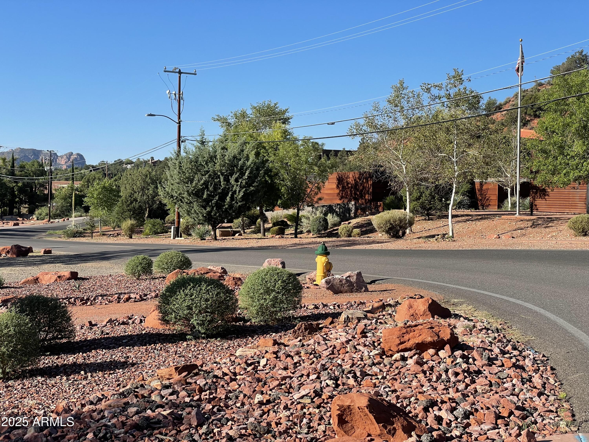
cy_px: 221
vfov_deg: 28.0
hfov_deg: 36.8
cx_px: 294
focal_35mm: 52
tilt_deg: -1.1
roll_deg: -1.5
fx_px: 885
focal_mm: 6
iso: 25
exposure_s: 1/1199
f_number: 2
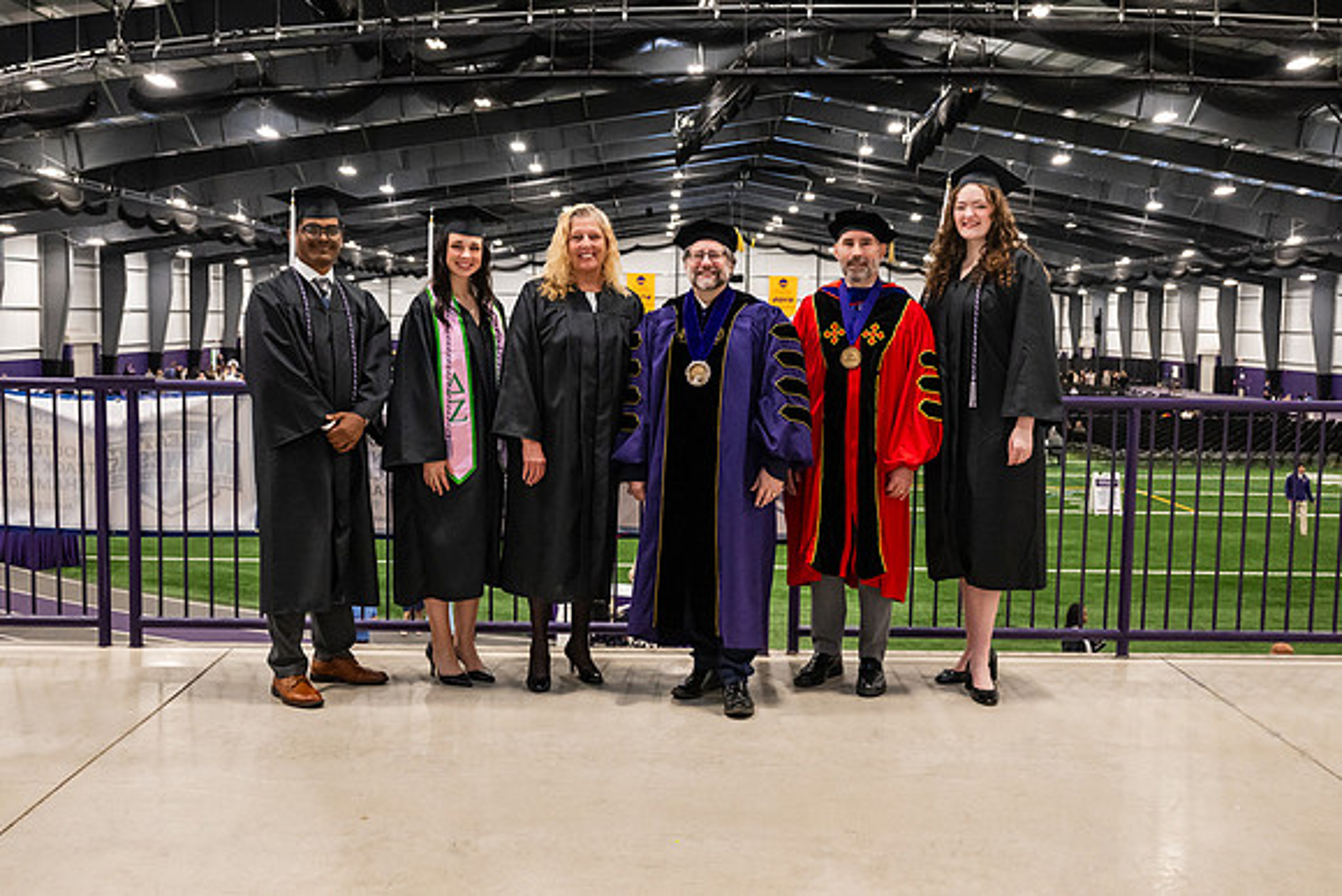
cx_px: 705
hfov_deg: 52.1
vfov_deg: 36.2
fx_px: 1371
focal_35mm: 37
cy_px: 425
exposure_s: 1/200
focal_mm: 35
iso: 3200
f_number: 4.5
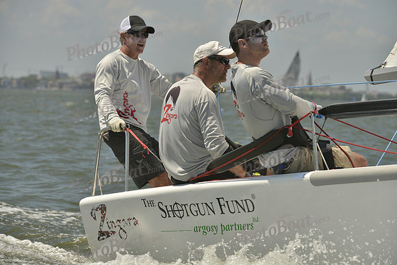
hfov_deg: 10.3
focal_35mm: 200
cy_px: 132
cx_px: 198
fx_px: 2206
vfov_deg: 6.9
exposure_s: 1/1250
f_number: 9
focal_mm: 200
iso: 280
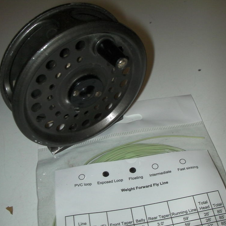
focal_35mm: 45
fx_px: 332
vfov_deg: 37.6
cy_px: 113
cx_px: 116
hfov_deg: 37.5
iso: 200
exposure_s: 1/30
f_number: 5.6
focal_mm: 6.3
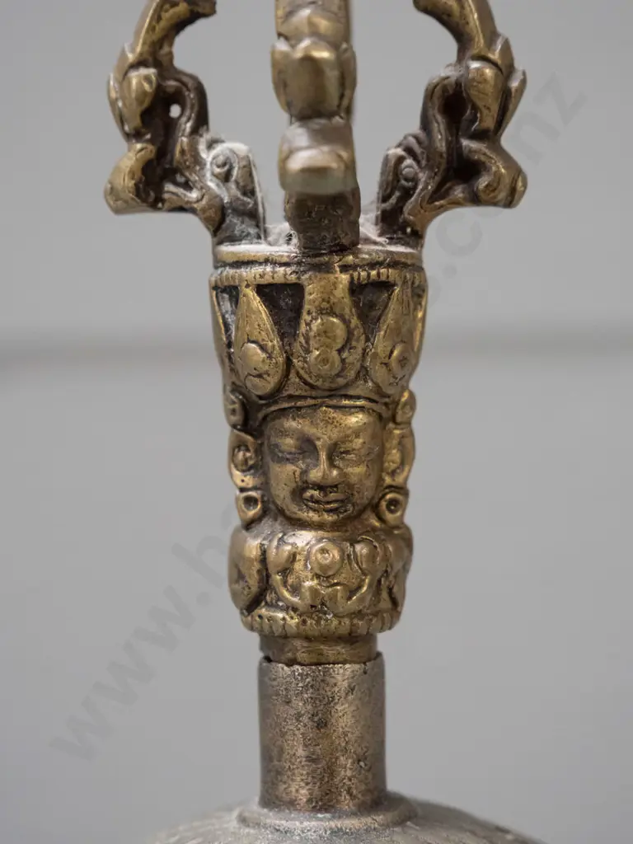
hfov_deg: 18.4
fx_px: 1951
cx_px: 316
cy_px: 422
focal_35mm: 80
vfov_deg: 24.4
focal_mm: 40
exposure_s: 1/100
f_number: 5
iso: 3200
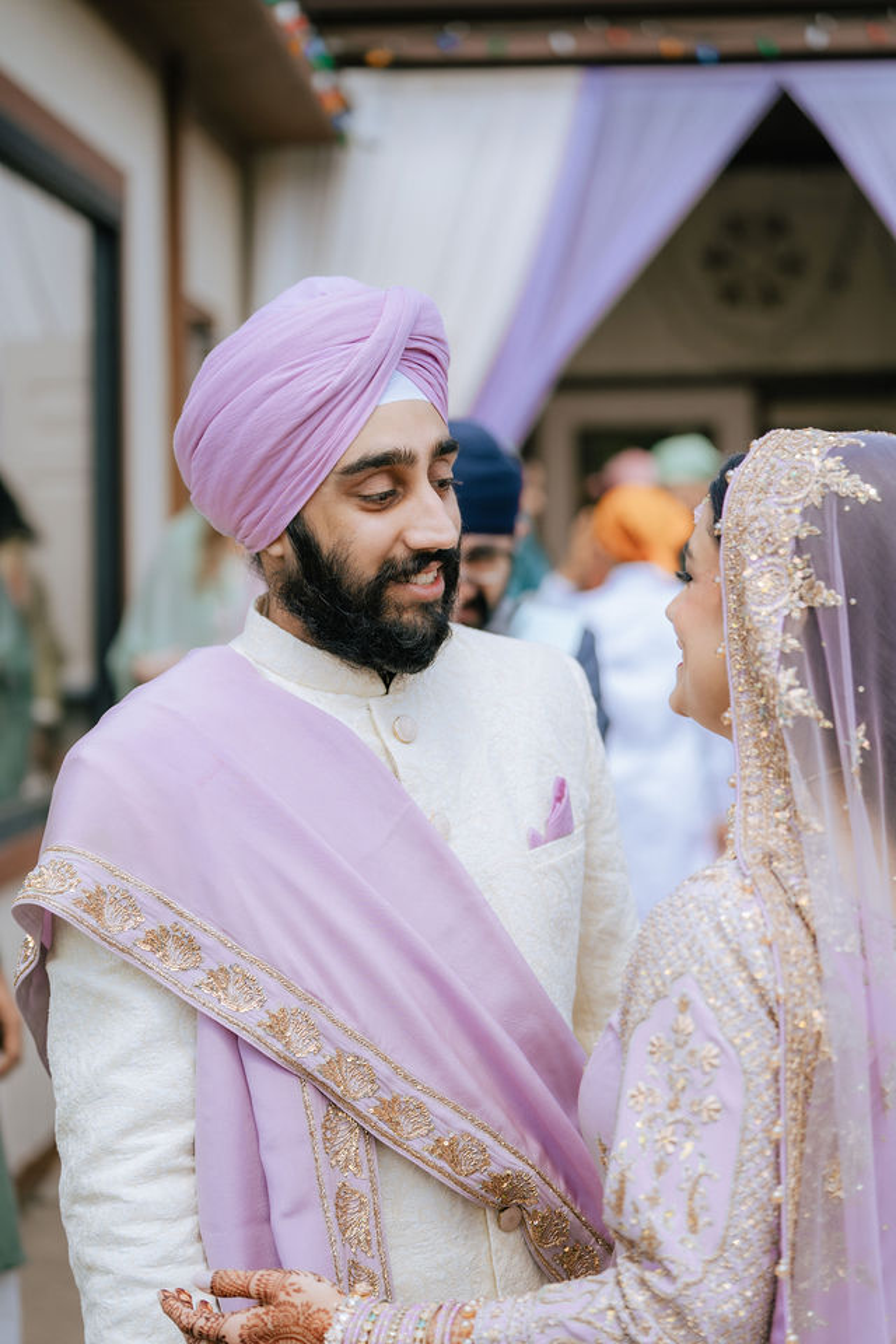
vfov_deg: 28.8
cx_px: 448
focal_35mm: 70
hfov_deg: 19.5
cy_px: 672
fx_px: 2613
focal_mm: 70
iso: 100
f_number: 2.8
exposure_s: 1/500
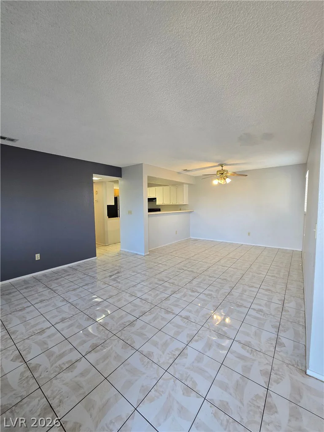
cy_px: 216
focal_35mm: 13
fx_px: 162
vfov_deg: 106.2
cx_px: 162
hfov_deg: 89.9
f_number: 2.2
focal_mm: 2.2
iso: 125
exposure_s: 1/60
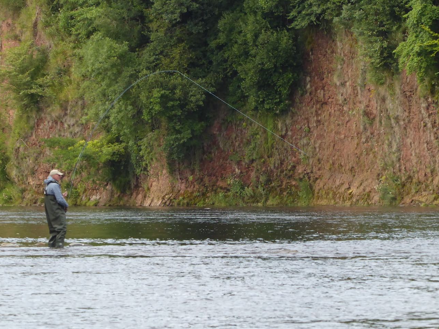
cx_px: 217
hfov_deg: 6.0
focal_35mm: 328
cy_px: 158
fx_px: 4160
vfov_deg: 4.5
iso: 400
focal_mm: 53.8
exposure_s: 1/400
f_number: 5.8
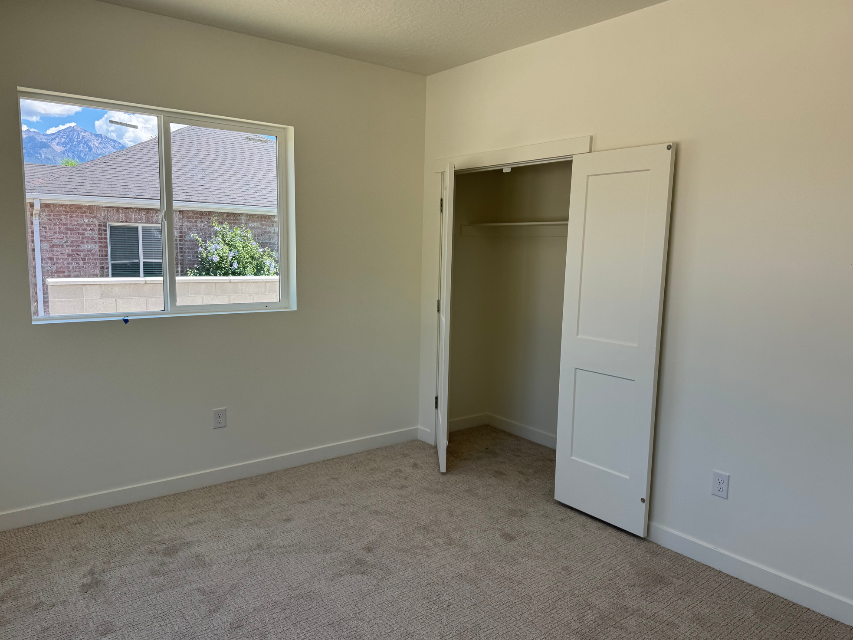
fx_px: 616
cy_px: 325
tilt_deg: -6.8
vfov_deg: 54.9
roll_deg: -1.2
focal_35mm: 25
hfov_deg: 69.4
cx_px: 417
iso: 80
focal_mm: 6.76
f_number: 1.78
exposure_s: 1/593
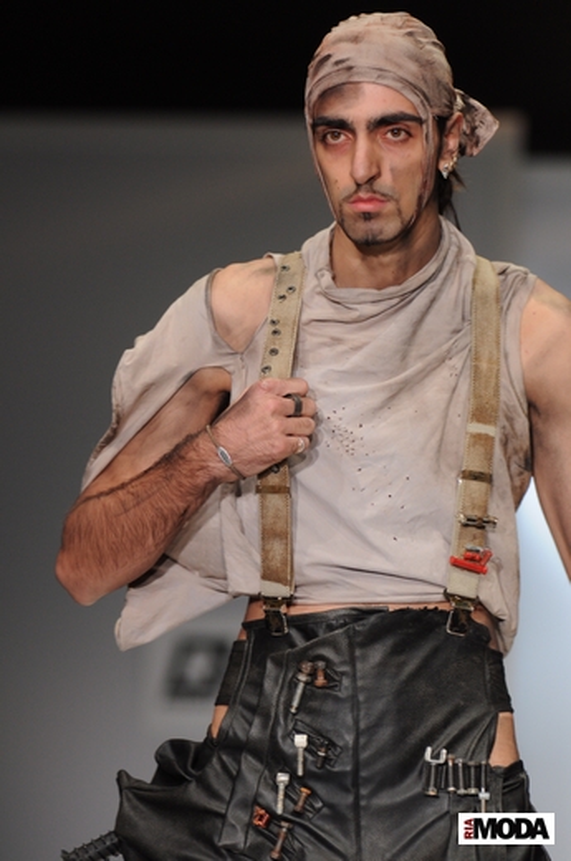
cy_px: 430
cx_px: 286
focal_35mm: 202
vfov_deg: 10.2
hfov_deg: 6.8
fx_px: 4834
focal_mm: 135
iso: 640
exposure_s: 1/250
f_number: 3.5
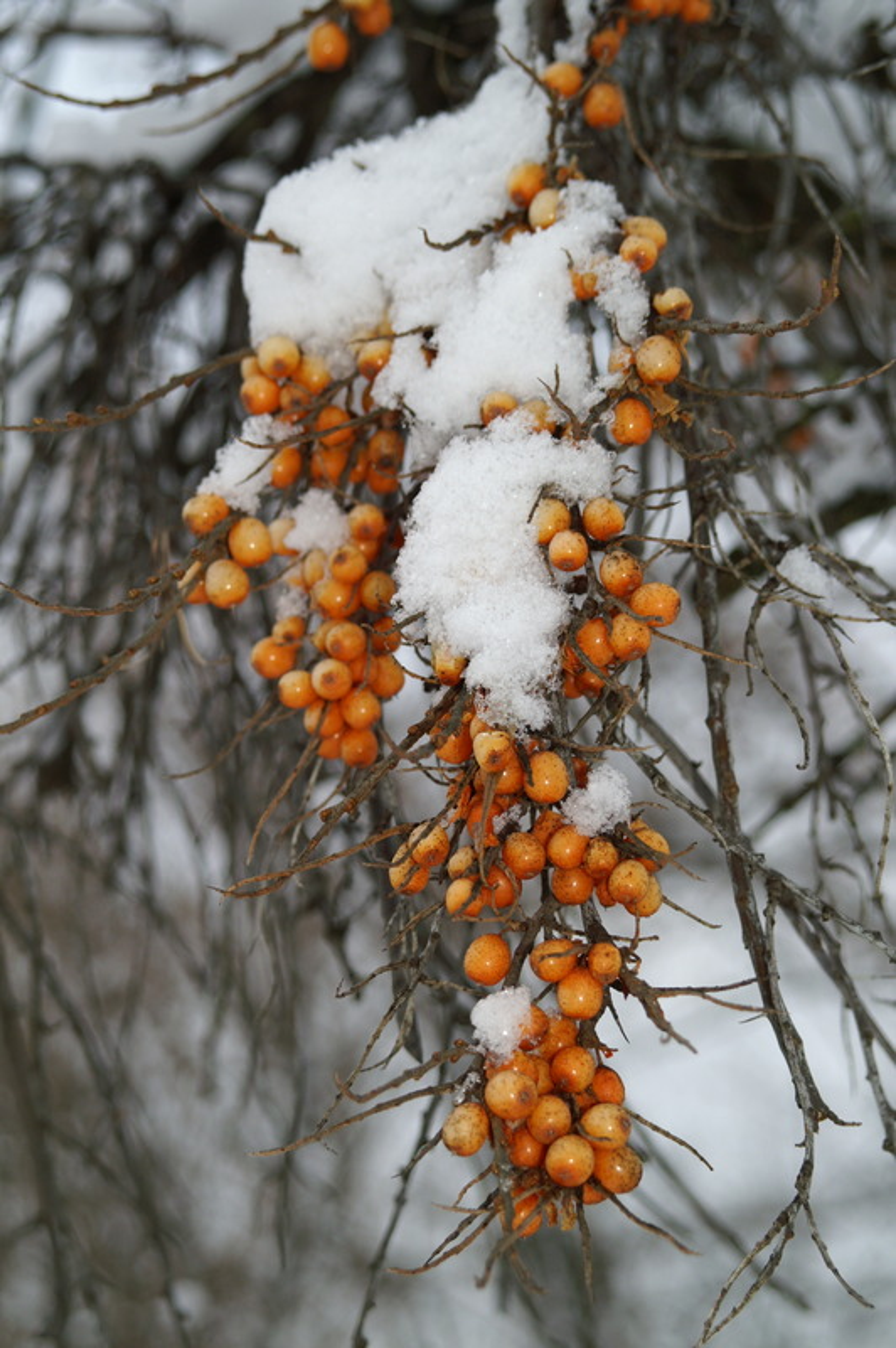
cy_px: 674
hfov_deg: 15.2
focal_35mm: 90
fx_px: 3366
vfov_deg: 22.6
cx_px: 448
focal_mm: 60
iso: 200
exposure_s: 1/125
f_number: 5.6
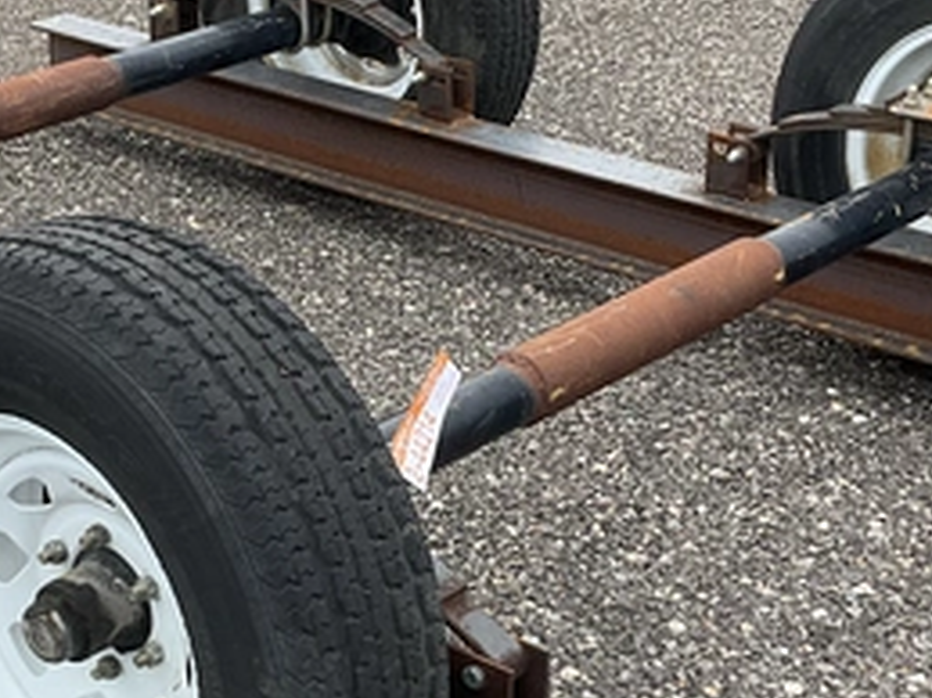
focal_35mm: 84
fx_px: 2261
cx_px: 345
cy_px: 462
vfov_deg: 17.5
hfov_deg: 23.2
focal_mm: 3
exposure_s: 1/635
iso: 25
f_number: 1.8
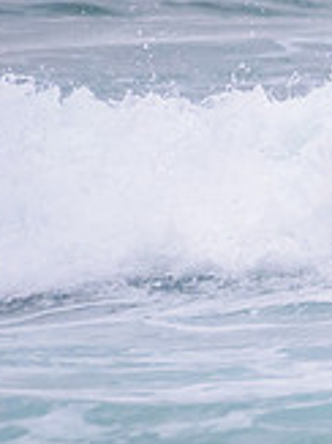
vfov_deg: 0.9
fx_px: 26890
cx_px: 948
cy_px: 191
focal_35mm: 2100
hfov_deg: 0.7
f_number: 5.6
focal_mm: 500
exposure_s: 1/2000
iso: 1000
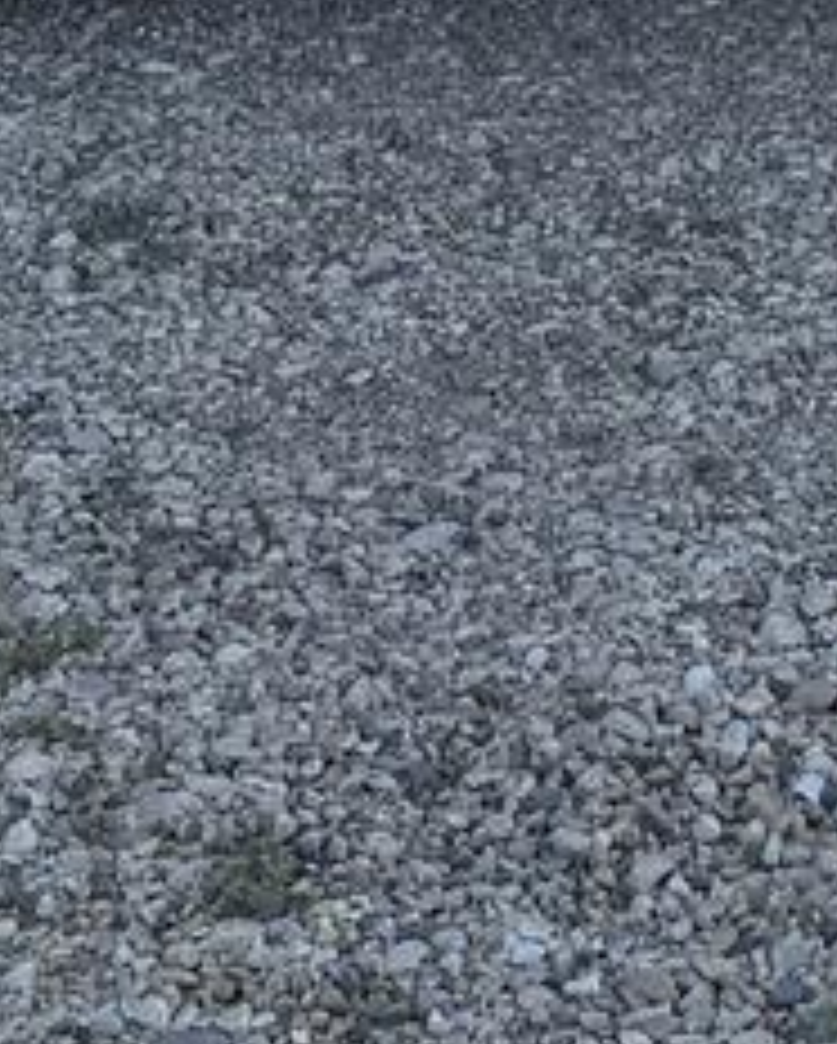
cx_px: 1116
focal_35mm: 129
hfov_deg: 11.6
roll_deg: +1.6
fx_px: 3989
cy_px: -1084
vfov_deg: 12.9
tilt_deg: -10.5
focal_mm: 6.76
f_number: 1.78
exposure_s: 1/2370
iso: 100
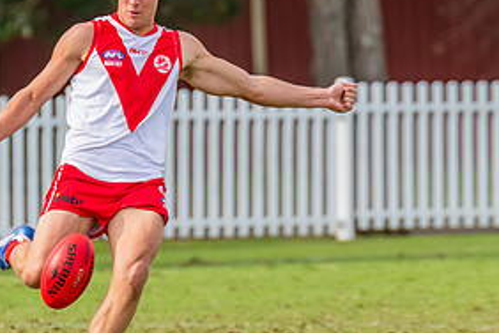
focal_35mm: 1087
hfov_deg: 1.9
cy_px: 126
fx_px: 15066
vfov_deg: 1.3
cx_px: 181
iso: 800
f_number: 6.3
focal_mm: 420
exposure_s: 1/1600
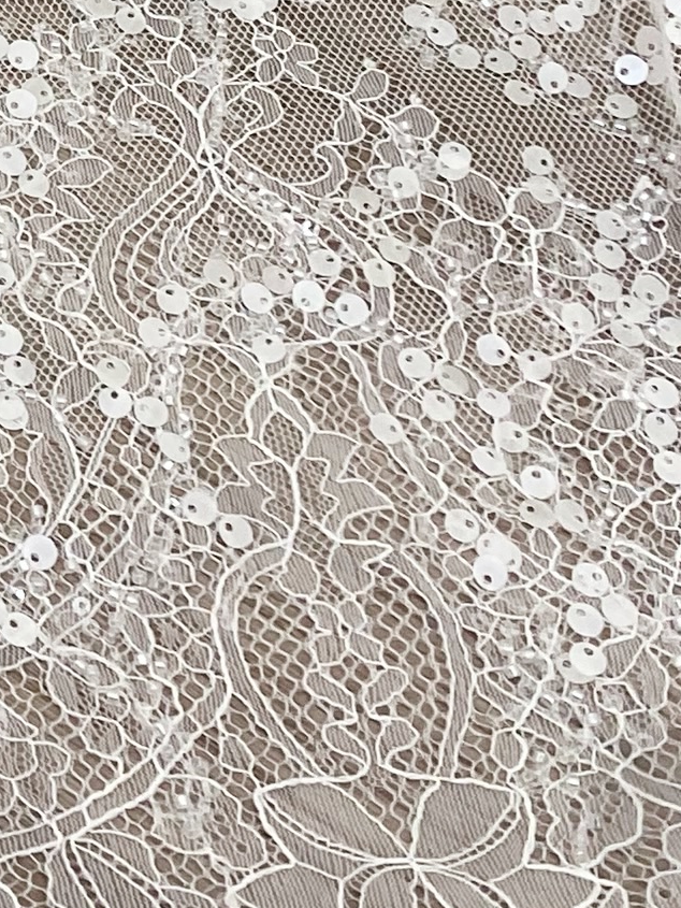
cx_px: -855
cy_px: -648
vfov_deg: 14.3
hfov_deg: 10.6
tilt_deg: -45.4
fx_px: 3252
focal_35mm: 124
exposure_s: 1/100
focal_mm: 4.25
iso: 64
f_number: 1.8
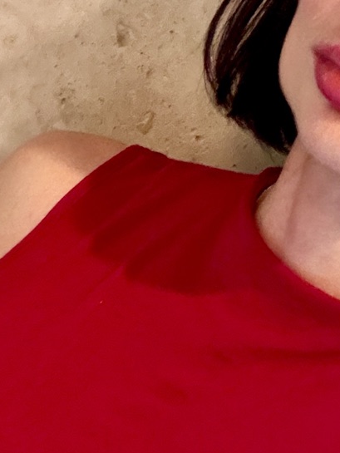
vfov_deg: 19.7
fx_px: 1296
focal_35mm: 99
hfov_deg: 14.9
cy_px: 336
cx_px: 249
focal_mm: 2.69
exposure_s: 1/40
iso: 320
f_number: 1.9
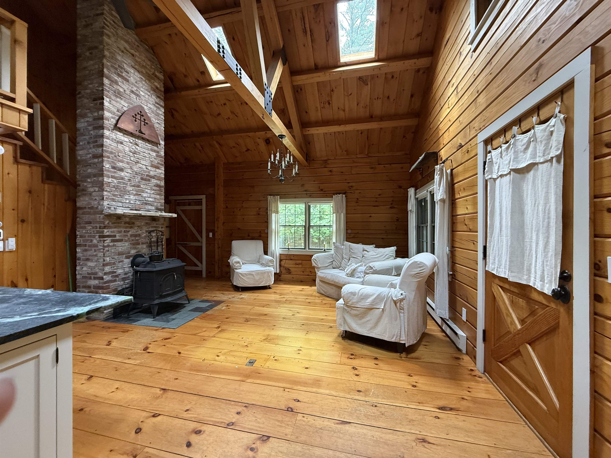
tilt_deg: +0.0
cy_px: 229
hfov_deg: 102.1
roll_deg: -0.4
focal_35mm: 14
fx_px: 247
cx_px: 306
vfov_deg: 85.7
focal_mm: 2.22
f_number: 2.2
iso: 400
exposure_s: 1/60
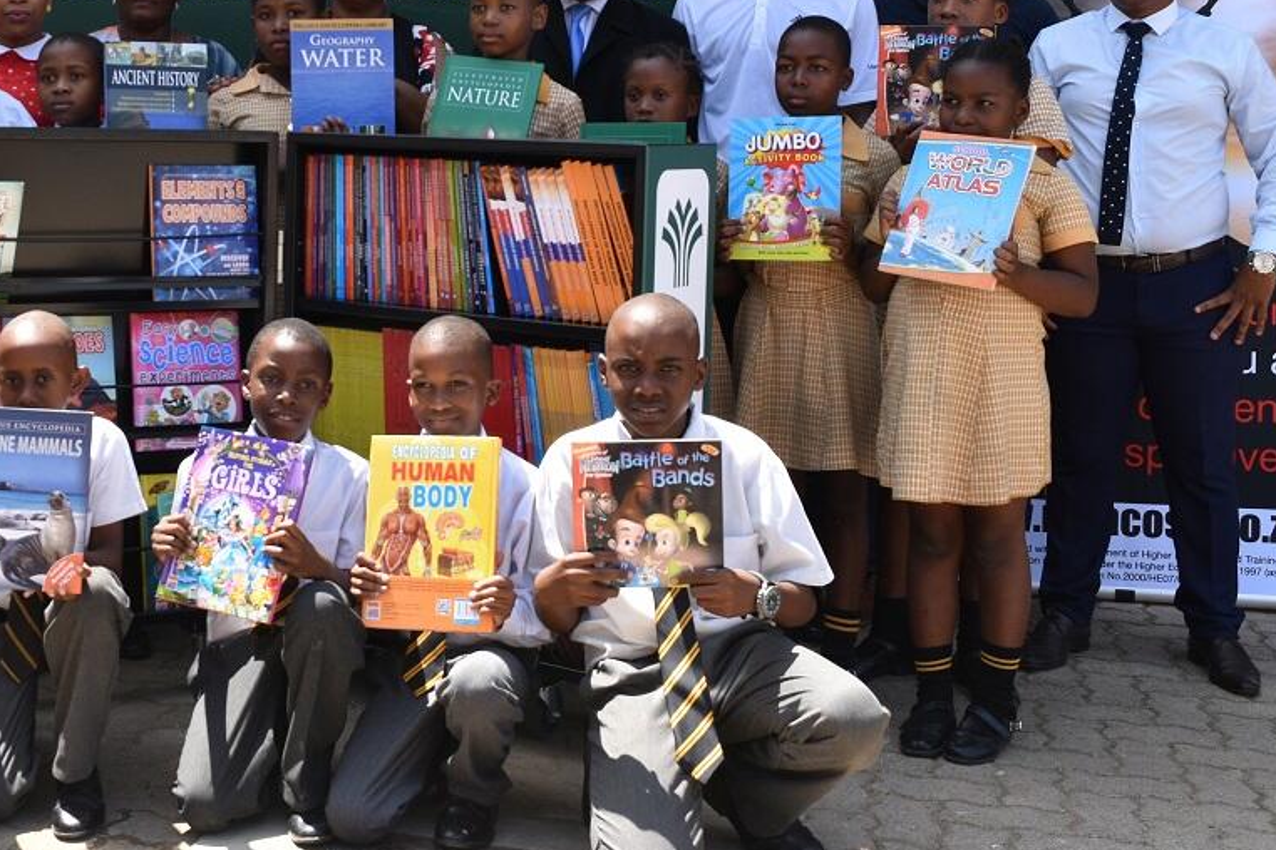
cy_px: 192
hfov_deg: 37.4
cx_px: 352
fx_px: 1843
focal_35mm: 52
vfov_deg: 25.6
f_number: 8
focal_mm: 22
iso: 280
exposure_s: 1/250
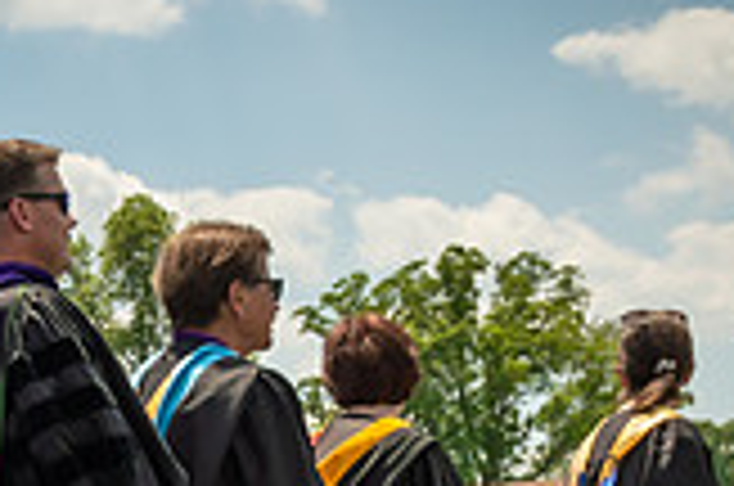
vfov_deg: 11.2
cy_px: 587
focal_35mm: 120
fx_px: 2442
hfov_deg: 15.5
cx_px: -425
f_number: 7.1
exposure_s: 1/800
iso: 200
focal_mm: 19
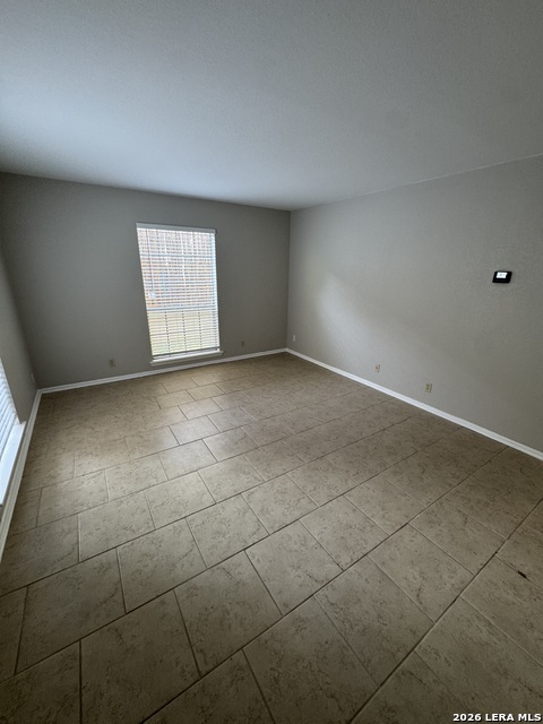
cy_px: 362
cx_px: 272
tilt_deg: -18.5
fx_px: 293
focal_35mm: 14
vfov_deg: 102.1
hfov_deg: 85.7
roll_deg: -1.2
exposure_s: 1/60
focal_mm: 2.22
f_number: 2.2
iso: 160
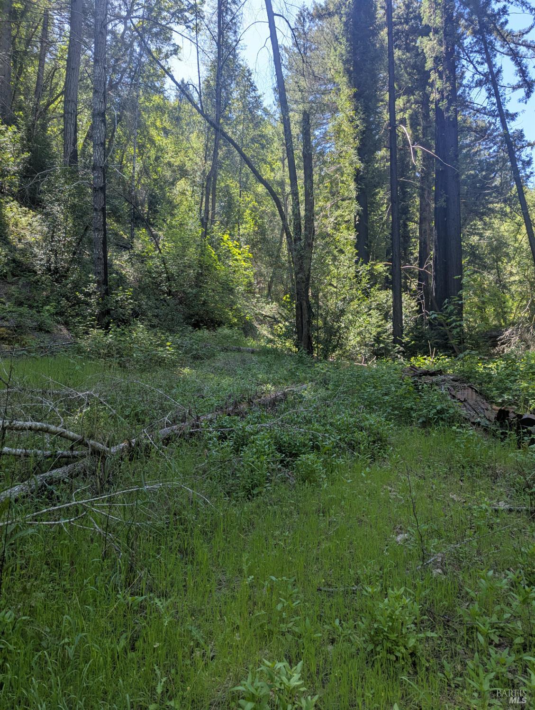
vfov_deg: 71.5
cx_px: 268
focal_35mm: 24
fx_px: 493
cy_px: 355
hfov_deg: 56.9
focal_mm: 6.81
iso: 40
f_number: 1.85
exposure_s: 1/290
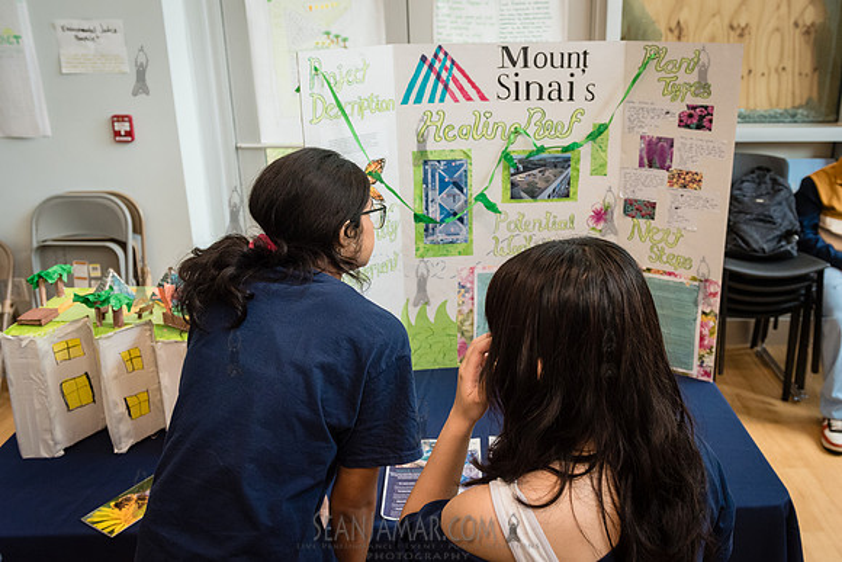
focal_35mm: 32
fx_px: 754
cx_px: 493
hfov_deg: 58.0
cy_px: 230
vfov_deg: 40.7
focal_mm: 27
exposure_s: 1/400
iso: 2500
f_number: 4
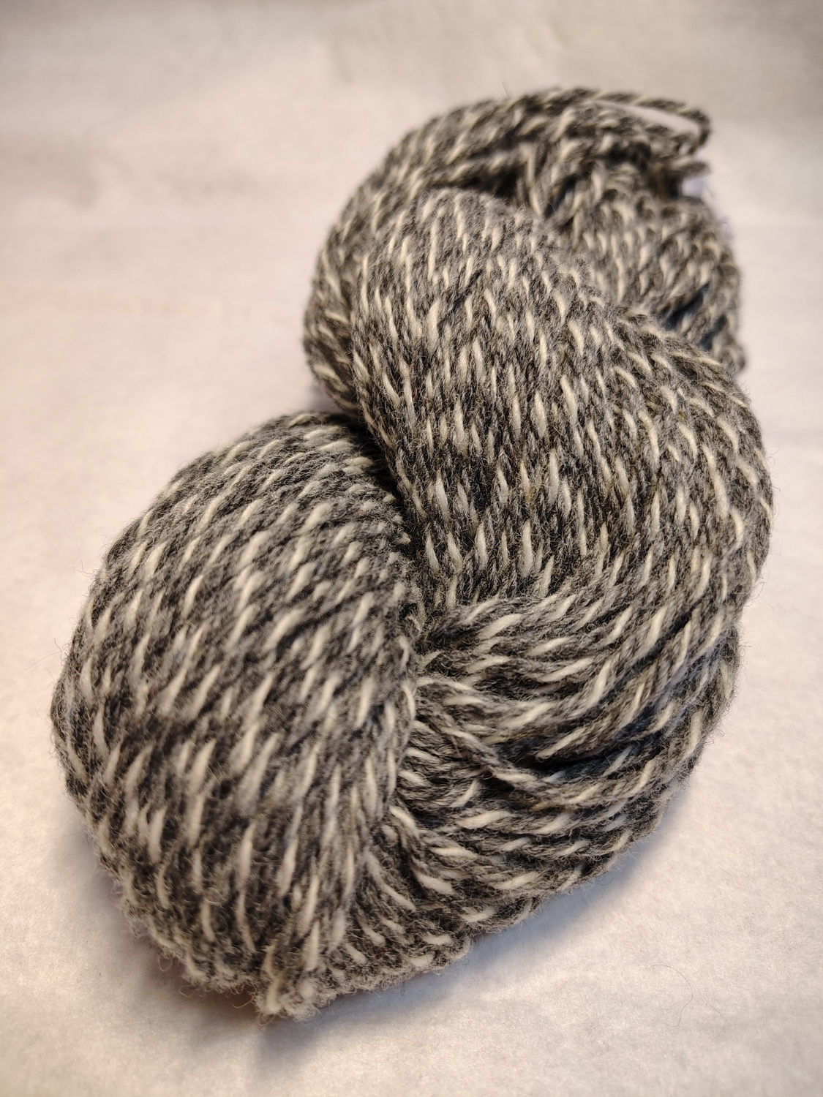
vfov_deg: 71.6
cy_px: 548
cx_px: 412
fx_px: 761
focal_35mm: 24
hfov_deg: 56.8
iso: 231
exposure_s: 1/100
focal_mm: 5.56
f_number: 1.8
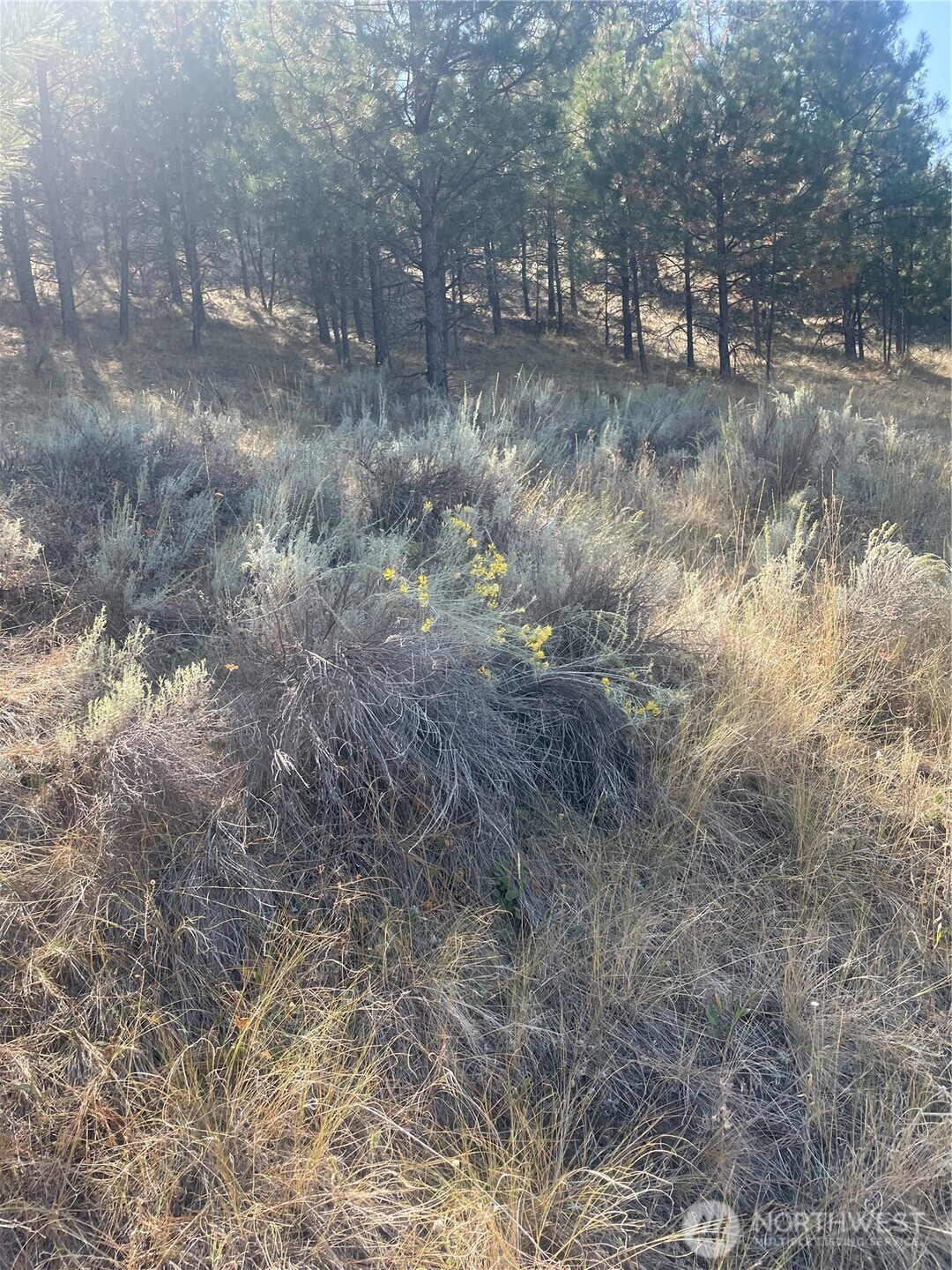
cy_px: 635
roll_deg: -2.2
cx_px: 476
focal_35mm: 26
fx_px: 953
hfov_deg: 53.1
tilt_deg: +3.1
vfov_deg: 67.3
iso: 32
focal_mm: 4.2
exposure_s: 1/600
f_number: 1.6
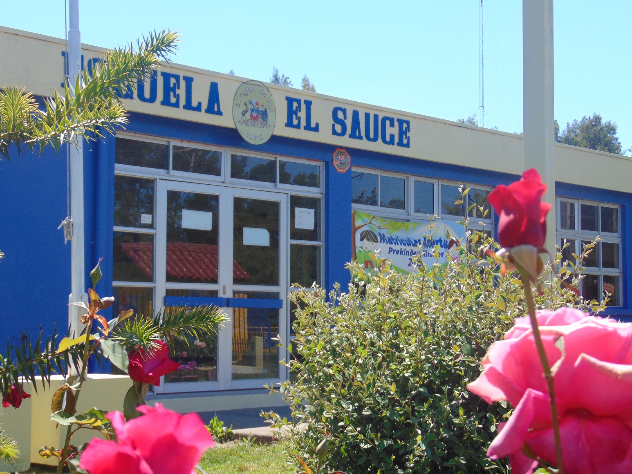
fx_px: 1096
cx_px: 316
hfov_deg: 32.2
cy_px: 237
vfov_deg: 24.4
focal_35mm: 60
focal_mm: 10.8
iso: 80
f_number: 3.6
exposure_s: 1/500
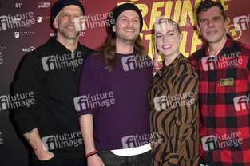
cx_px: 153
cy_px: 81
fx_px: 340
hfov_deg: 40.2
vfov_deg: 27.5
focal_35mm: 49
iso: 2000
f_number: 7.1
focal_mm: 34
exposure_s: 1/250
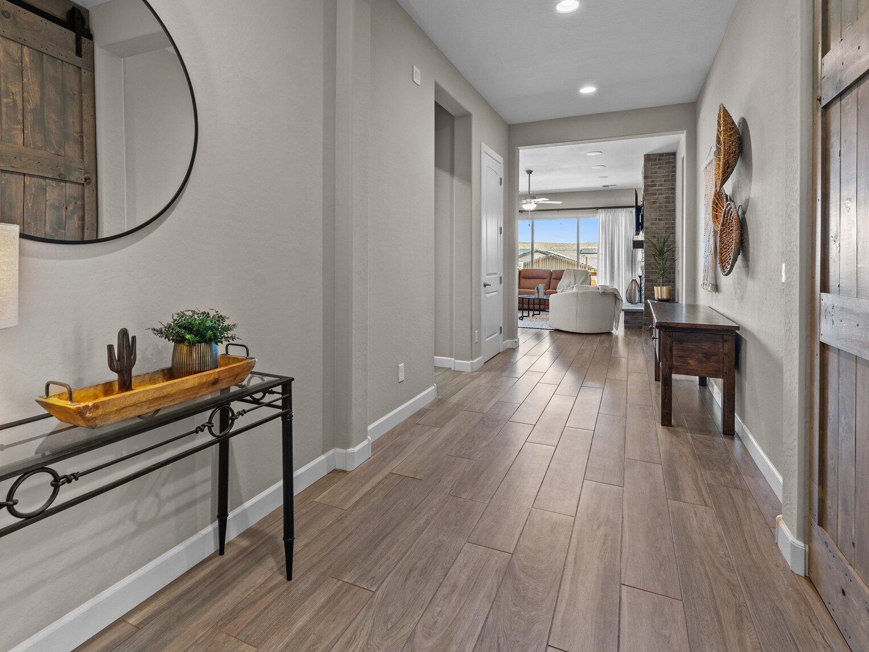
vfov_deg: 71.0
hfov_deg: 87.7
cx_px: 414
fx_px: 452
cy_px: 268
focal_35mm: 18
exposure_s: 1/2
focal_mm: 14
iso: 400
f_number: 8
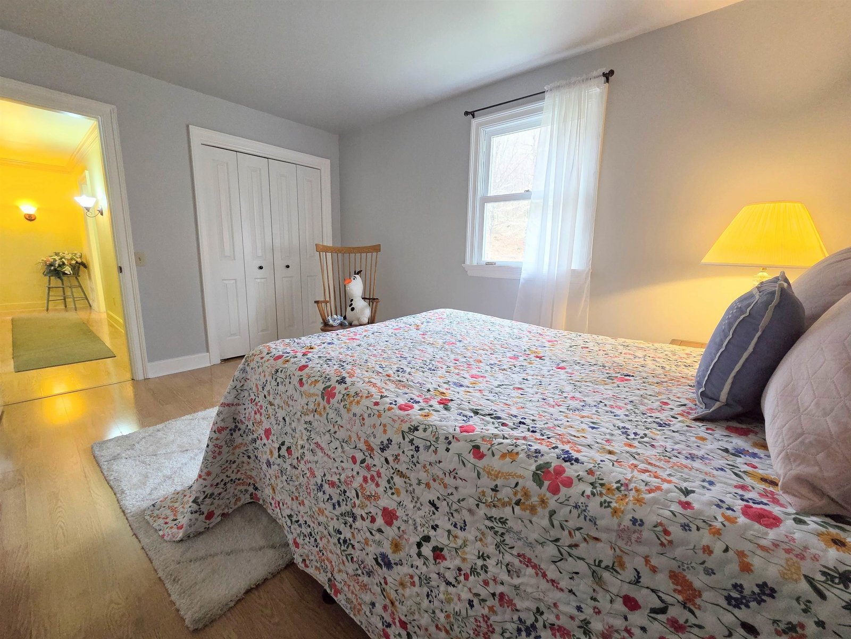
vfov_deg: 89.9
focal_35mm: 13
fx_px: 320
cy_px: 320
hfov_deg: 106.2
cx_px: 426
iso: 500
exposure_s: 1/60
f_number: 2.2
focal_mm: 2.2
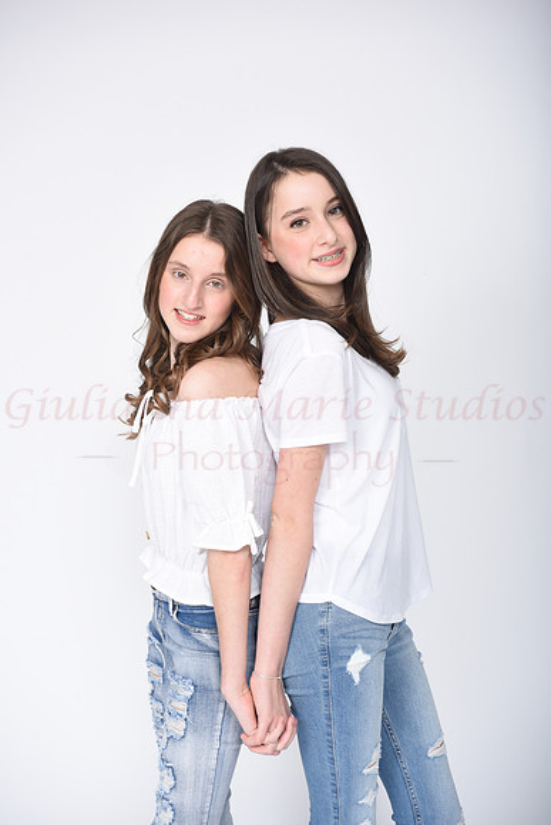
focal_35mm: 55
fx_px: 1262
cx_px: 276
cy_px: 412
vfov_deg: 36.2
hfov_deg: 24.6
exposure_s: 1/250
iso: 160
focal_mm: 55
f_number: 7.1
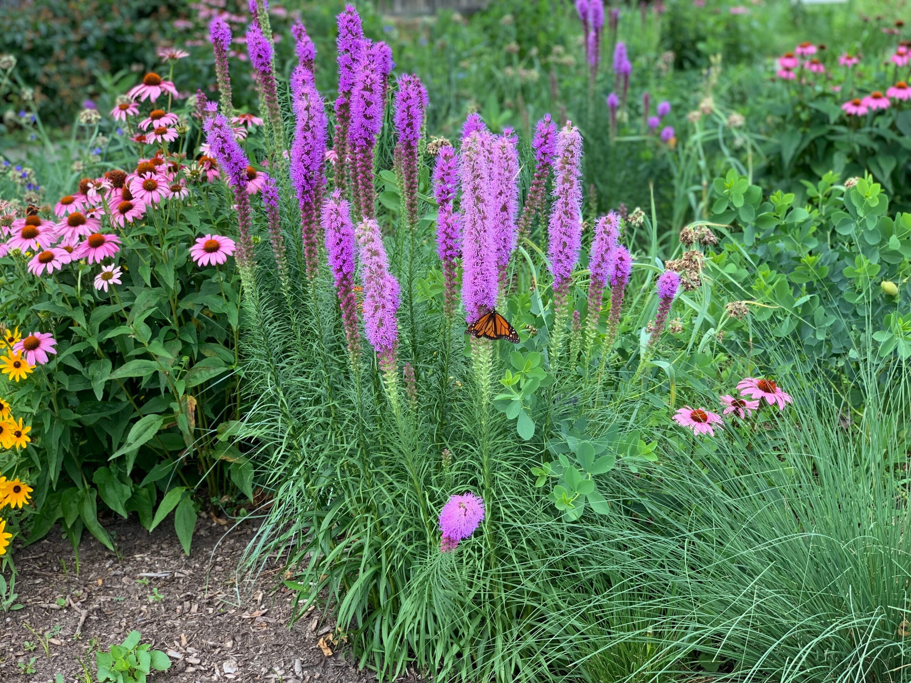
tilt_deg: -15.9
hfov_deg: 36.8
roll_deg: +0.5
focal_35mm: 52
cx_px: 456
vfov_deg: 28.0
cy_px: 342
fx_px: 1369
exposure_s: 1/122
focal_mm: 6
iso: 25
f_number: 2.4
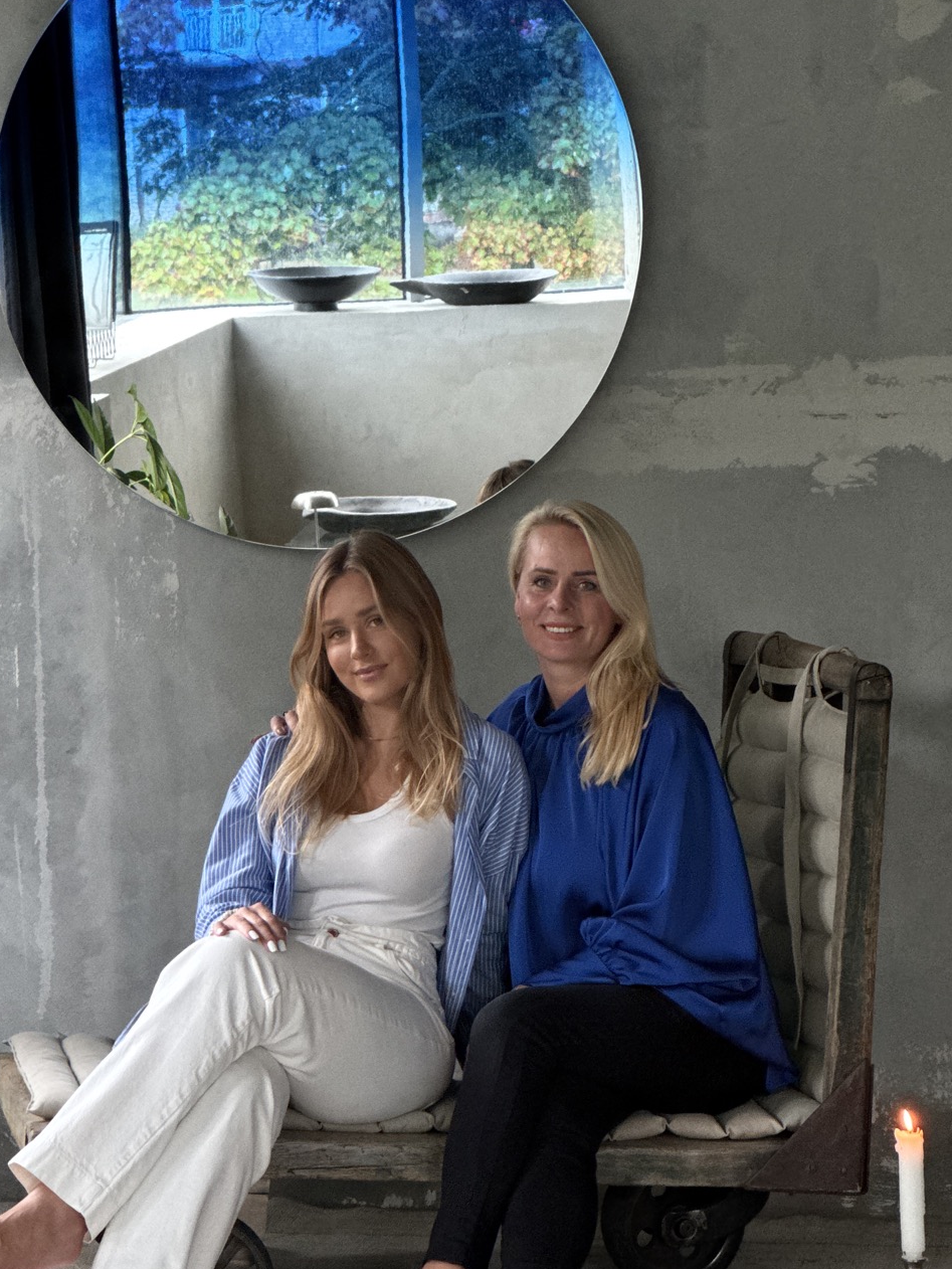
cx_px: 292
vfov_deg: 16.1
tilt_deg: -0.1
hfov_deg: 12.1
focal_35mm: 122
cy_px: 575
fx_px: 4472
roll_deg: +0.8
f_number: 2.8
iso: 320
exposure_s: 1/60
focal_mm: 9
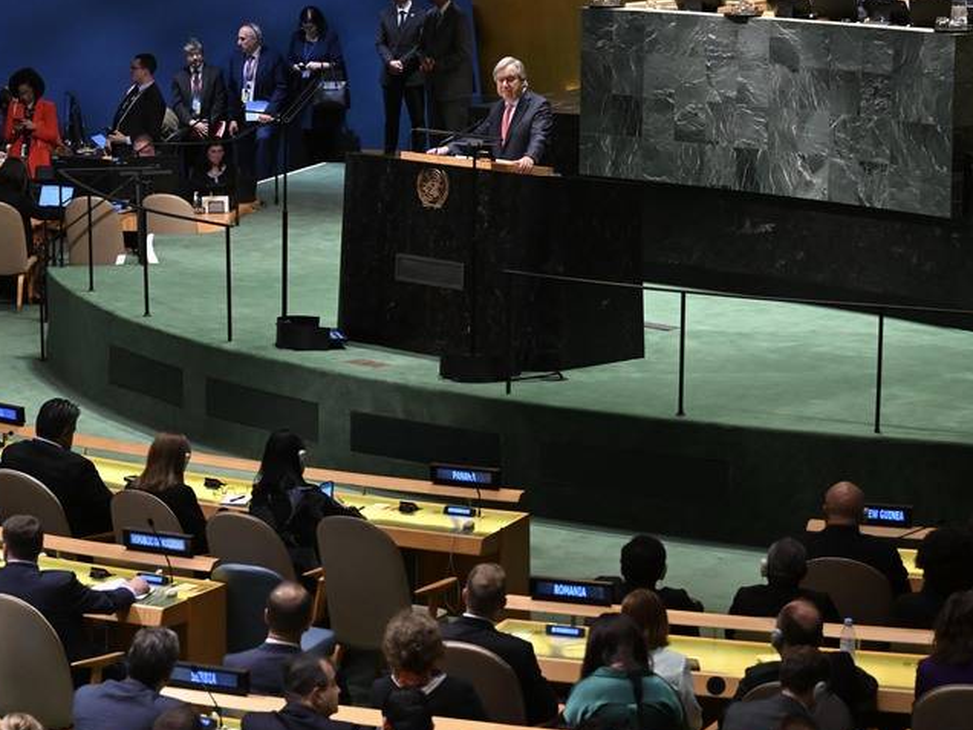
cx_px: 167
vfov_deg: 11.7
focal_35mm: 127
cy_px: 360
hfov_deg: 15.4
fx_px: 3570
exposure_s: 1/250
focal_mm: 70
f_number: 3.2
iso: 3200
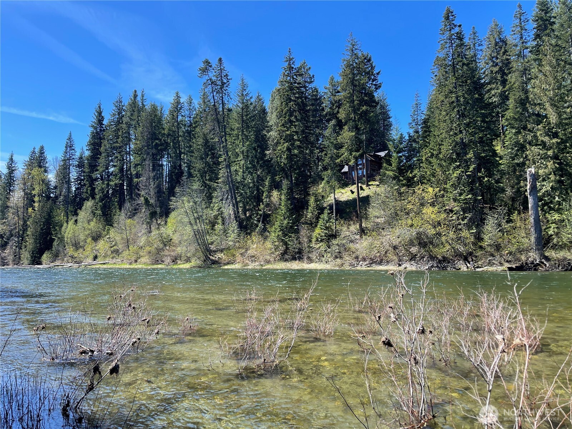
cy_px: 214
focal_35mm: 25
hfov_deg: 69.4
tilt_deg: +5.5
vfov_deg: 54.9
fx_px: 413
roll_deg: +0.4
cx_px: 286
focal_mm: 5.1
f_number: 1.6
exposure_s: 1/1067
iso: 32
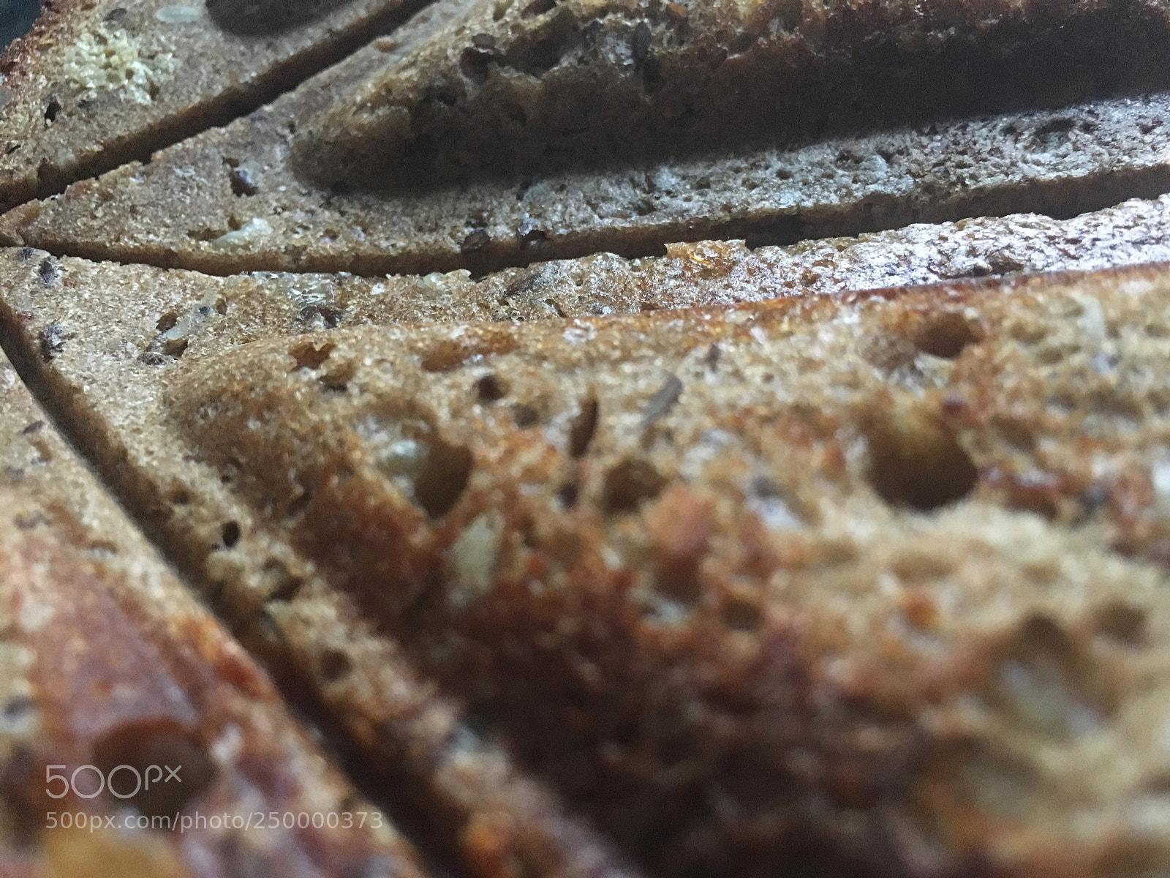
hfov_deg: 61.7
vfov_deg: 48.2
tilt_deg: -42.6
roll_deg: +8.5
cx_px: 585
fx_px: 980
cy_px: 439
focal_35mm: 29
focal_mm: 4.15
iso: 200
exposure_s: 1/25
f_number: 2.2
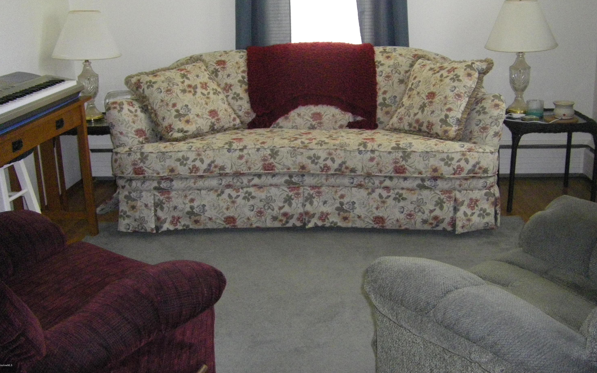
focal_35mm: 41
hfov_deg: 48.2
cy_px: 152
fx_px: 667
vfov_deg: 31.2
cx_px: 299
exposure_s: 1/50
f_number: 3.5
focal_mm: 6.3
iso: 800
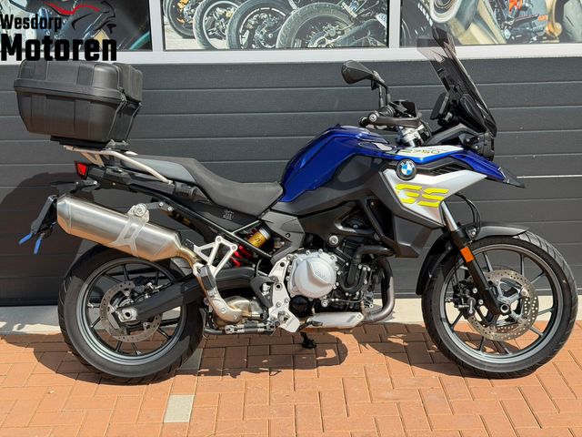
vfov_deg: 30.3
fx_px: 807
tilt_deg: -14.7
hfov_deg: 39.7
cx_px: 291
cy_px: 218
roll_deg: +1.3
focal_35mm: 48
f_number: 1.78
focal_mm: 6.76
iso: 80
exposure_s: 1/3226
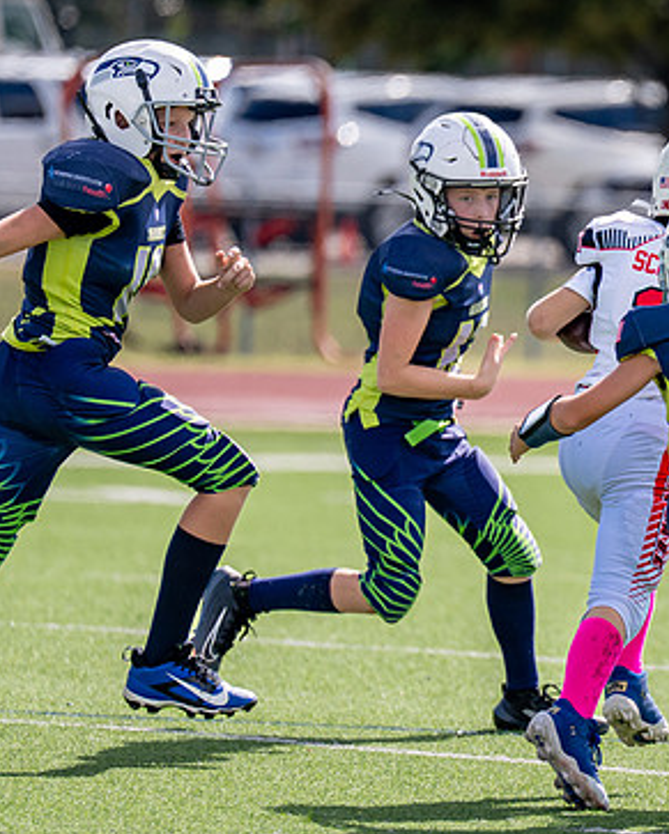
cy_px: 418
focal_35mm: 588
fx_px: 14535
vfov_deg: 3.3
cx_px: 861
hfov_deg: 2.6
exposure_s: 1/4000
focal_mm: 200
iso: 250
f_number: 2.8
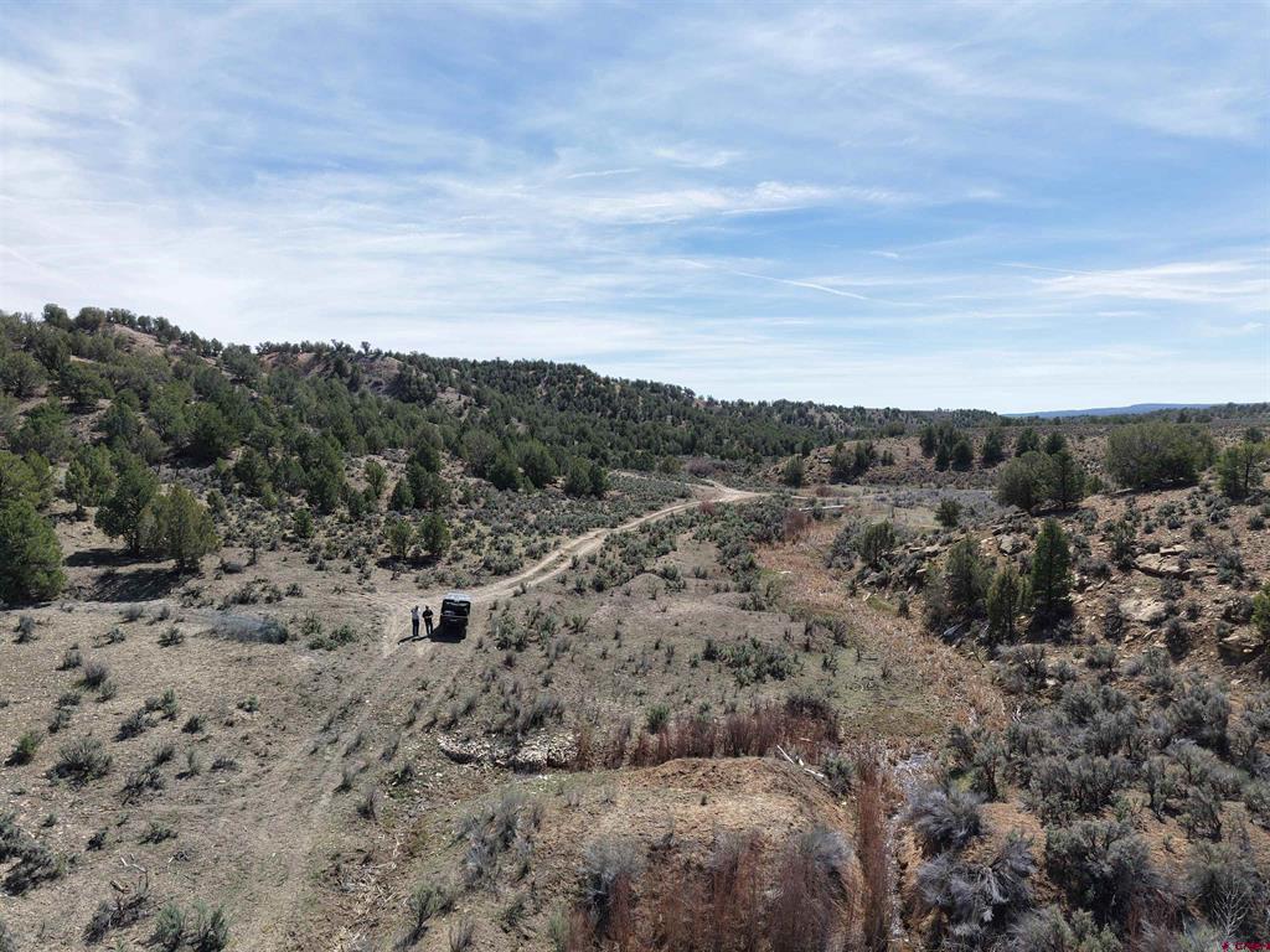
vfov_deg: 56.8
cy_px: 476
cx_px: 635
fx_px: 881
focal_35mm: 24
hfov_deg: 71.6
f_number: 1.8
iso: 210
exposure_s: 1/4000
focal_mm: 8.67
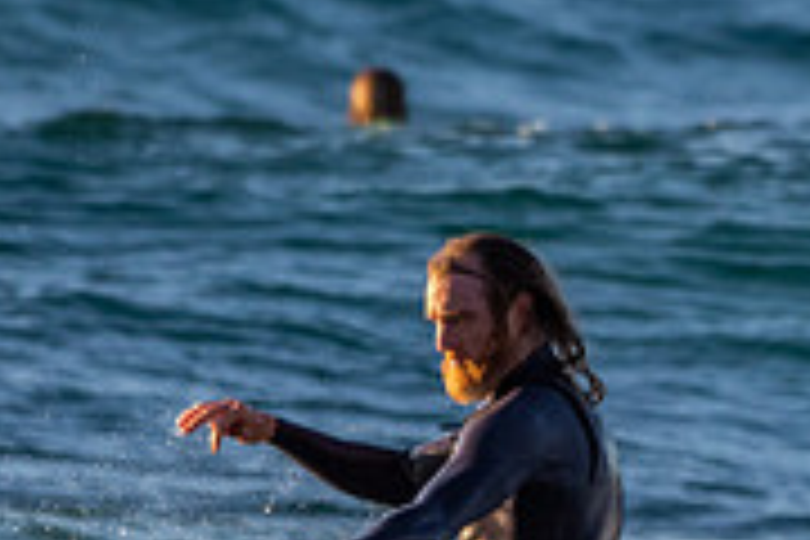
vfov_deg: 0.9
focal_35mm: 1449
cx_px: 508
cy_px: 821
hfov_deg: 1.4
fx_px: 32600
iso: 720
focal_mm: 300
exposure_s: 1/1250
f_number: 5.6
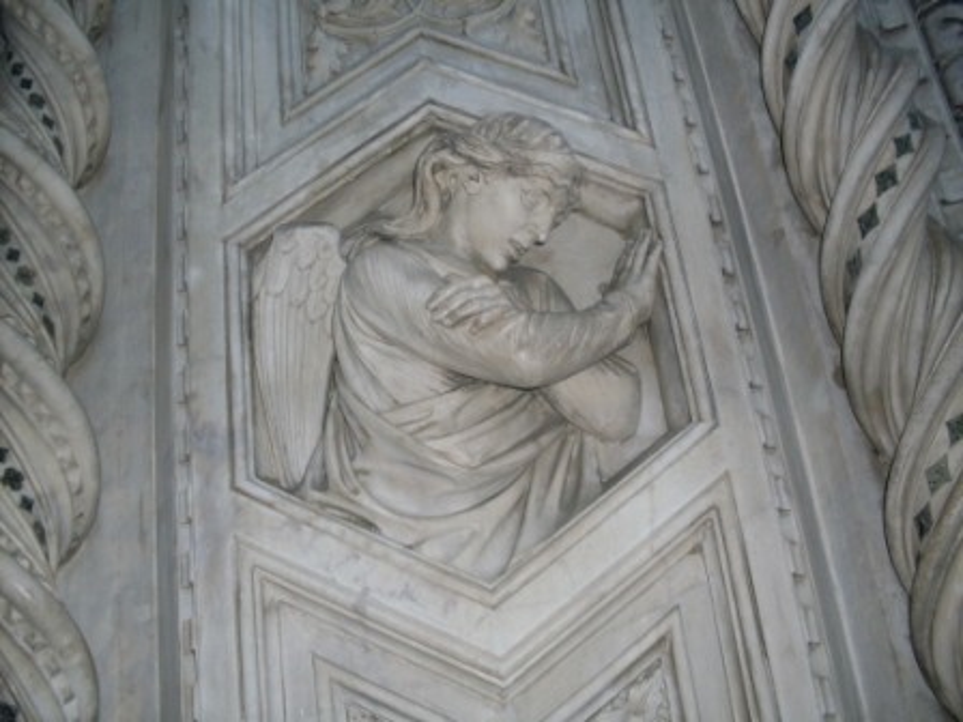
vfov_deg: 37.7
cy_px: 361
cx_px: 482
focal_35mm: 38
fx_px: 1057
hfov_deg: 49.0
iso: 100
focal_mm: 6.3
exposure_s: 1/45
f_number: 2.8
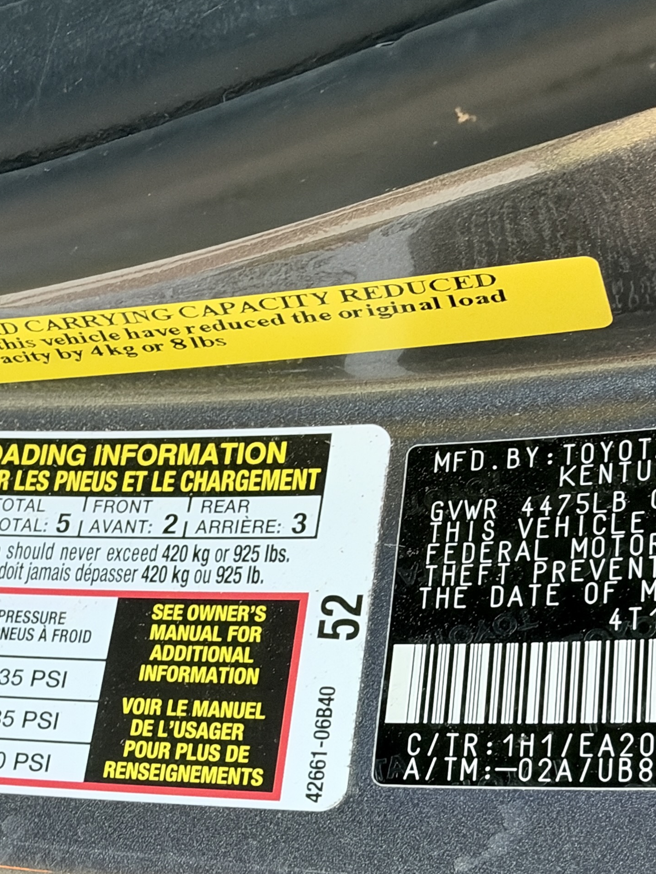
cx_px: 87
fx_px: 1819
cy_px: 518
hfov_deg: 20.1
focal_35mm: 72
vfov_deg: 27.0
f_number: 4
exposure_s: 1/44
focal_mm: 6.93
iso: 800
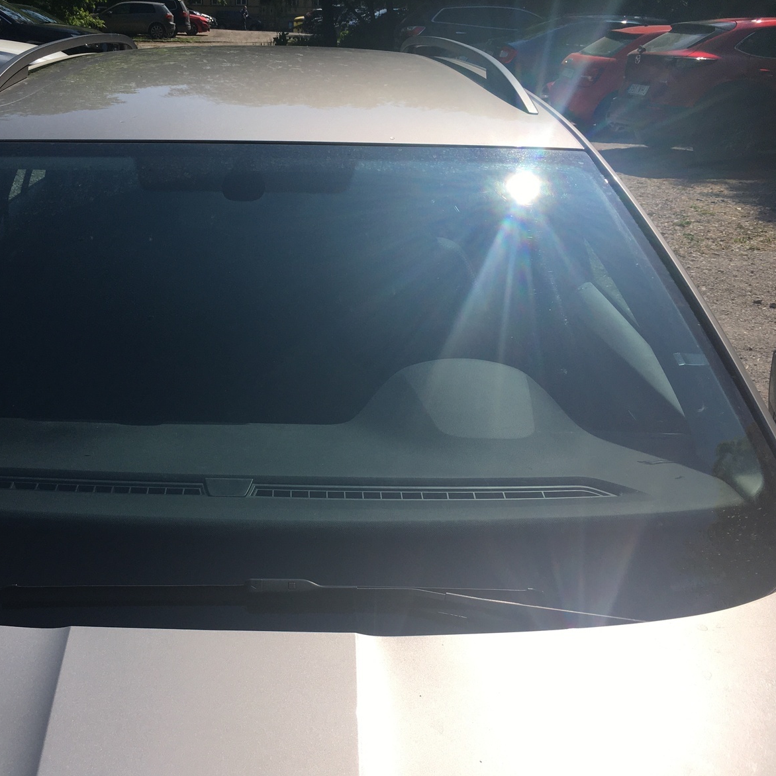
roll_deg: -2.0
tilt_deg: -22.4
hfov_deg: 46.5
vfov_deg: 47.2
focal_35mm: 35
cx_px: 257
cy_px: 389
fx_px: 888
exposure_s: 1/2331
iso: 25
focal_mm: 4.15
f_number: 2.2
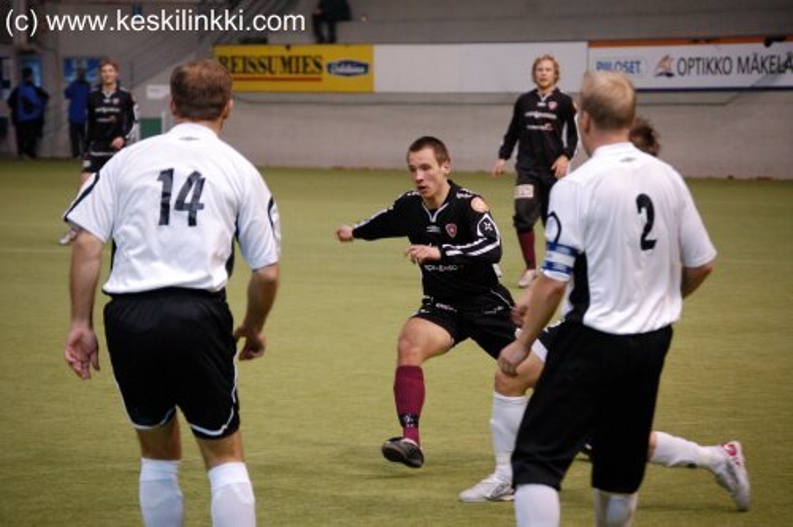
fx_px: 3135
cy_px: 264
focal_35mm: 142
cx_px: 396
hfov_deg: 14.4
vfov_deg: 9.6
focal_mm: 95
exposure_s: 1/160
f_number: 4.8
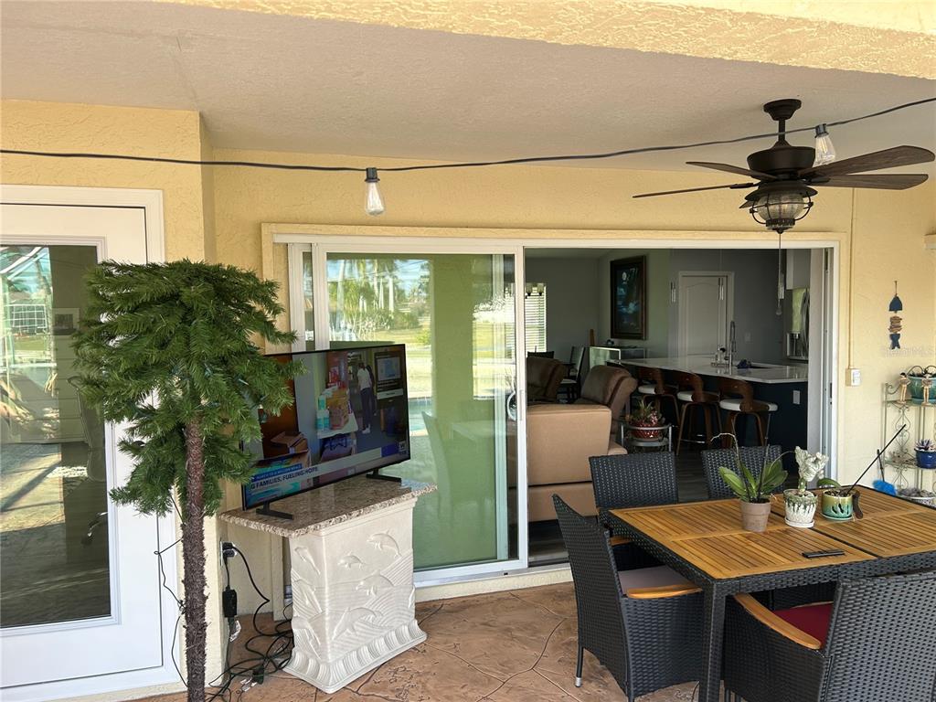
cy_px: 351
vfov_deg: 53.1
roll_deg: +0.6
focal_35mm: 26
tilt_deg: -2.9
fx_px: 703
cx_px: 468
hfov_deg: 67.3
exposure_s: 1/124
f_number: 1.5
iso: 32
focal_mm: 5.7
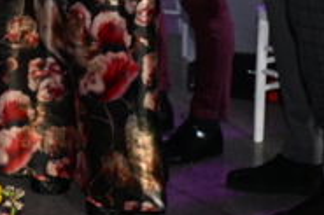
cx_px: -268
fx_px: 1340
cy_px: -171
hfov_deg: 12.5
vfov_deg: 8.8
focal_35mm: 149
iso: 2500
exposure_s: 1/200
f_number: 4
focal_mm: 40
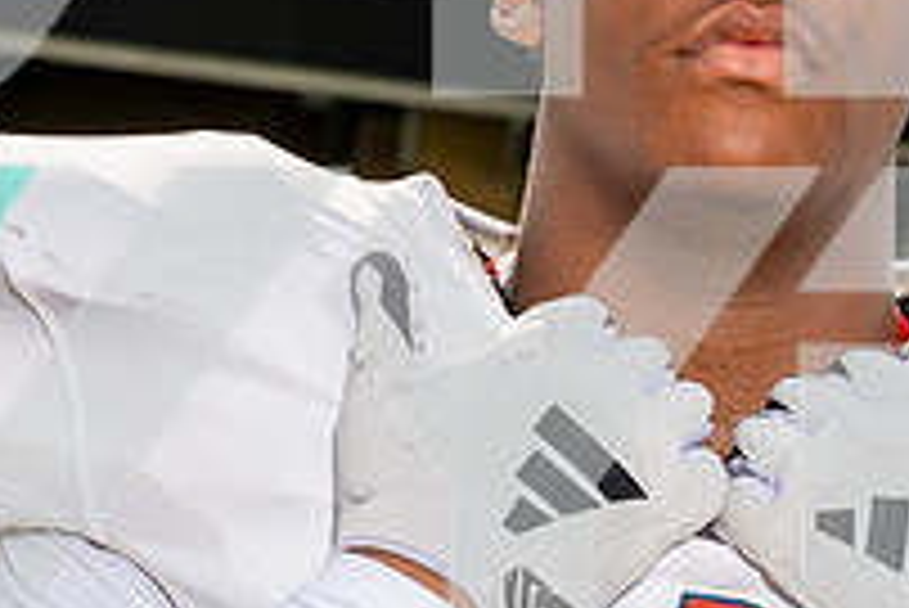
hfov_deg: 9.8
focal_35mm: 209
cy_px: 408
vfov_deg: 6.6
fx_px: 5281
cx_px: 711
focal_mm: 70
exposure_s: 1/250
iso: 100
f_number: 8
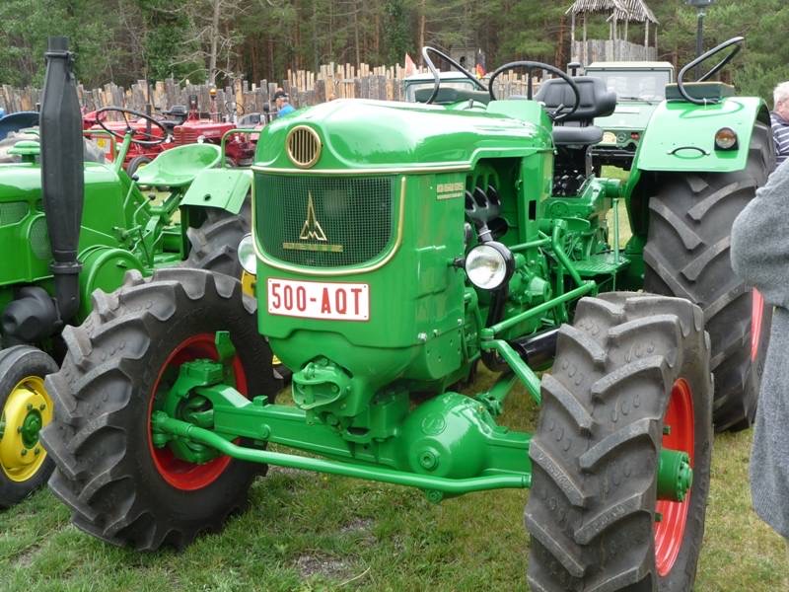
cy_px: 296
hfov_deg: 43.9
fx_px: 980
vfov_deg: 33.6
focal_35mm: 43
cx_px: 394
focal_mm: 7.1
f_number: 4
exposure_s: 1/125
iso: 100
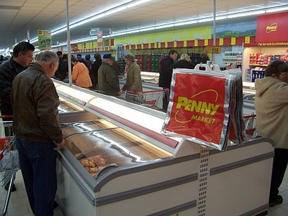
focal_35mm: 34
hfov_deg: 54.0
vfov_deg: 41.8
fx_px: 283
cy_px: 108
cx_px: 144
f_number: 2.7
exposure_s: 1/45
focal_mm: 5.6
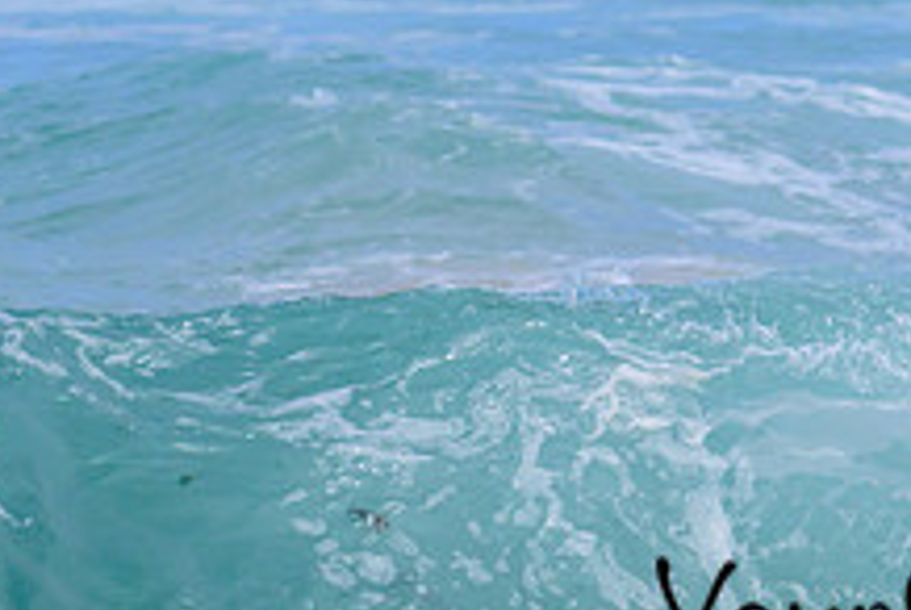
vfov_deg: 0.9
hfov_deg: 1.4
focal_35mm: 1482
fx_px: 37553
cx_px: 1112
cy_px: 296
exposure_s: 1/2000
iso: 560
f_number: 11
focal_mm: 410
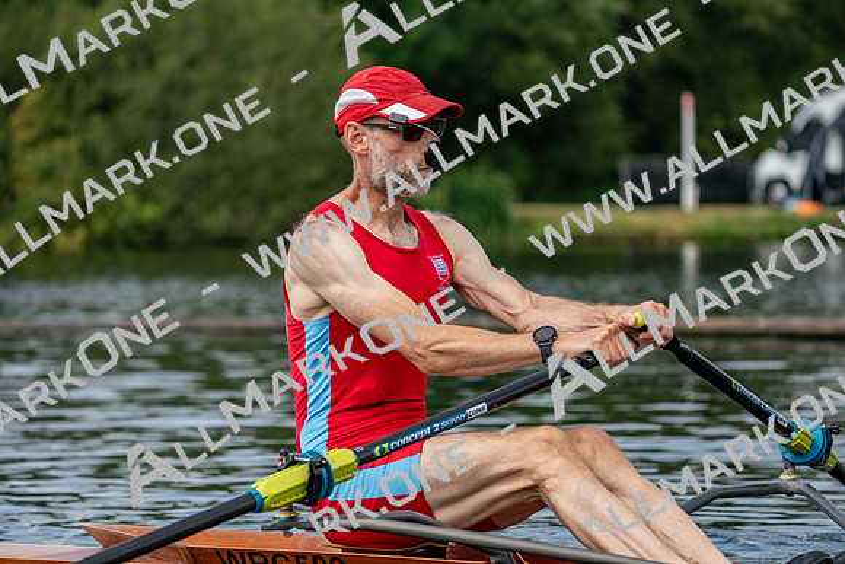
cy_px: 282
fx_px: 4695
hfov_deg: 10.3
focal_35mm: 200
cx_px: 422
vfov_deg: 6.9
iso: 400
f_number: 5.6
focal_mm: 200
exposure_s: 1/1600
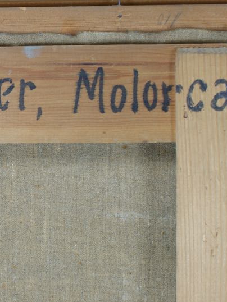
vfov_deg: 20.4
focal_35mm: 96
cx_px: -45
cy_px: 117
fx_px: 839
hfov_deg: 14.9
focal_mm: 28
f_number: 5
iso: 100
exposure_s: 1/20
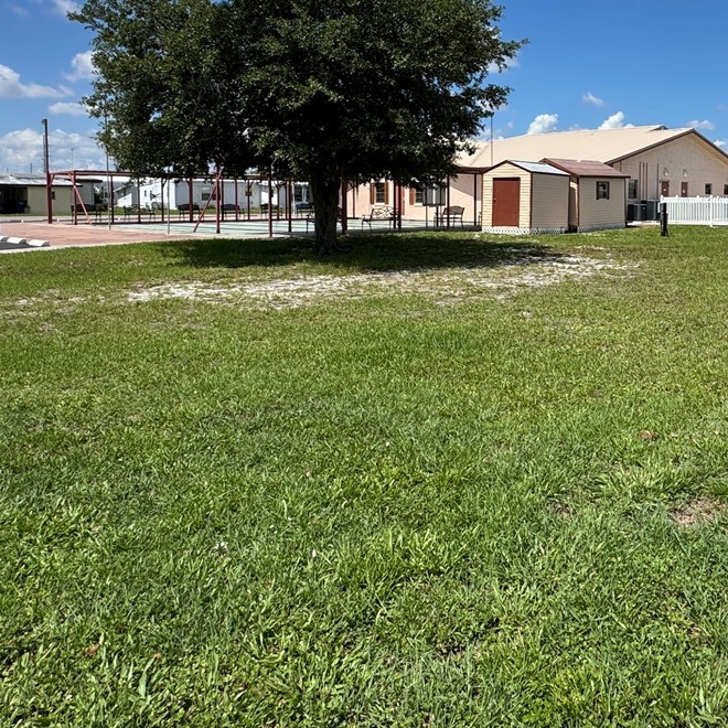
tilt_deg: -2.4
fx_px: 714
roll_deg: -0.2
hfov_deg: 52.2
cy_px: 228
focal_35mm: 30
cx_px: 524
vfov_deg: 52.7
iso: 50
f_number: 2.2
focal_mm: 2.22
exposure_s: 1/2208
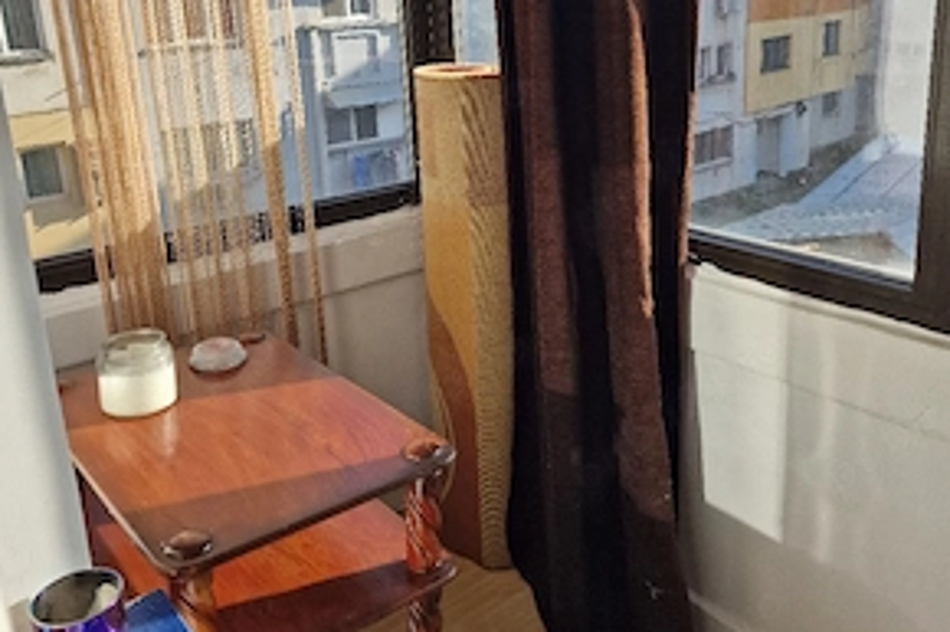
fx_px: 870
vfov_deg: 39.3
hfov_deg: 57.2
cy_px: 196
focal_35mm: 33
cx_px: 488
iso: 50
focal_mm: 6.4
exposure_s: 1/370
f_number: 1.8
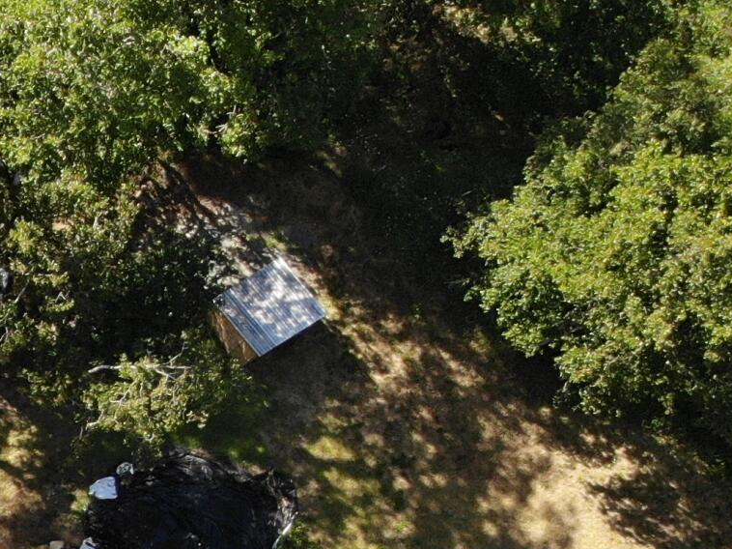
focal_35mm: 95
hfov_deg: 16.8
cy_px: 916
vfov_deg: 14.2
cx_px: -623
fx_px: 2008
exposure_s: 1/309
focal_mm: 4.5
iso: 108
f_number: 2.8
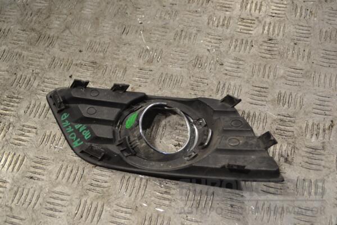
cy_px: 112
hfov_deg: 38.9
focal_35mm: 51
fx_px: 477
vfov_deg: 26.5
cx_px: 168
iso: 400
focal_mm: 34
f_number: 5.6
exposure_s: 1/125
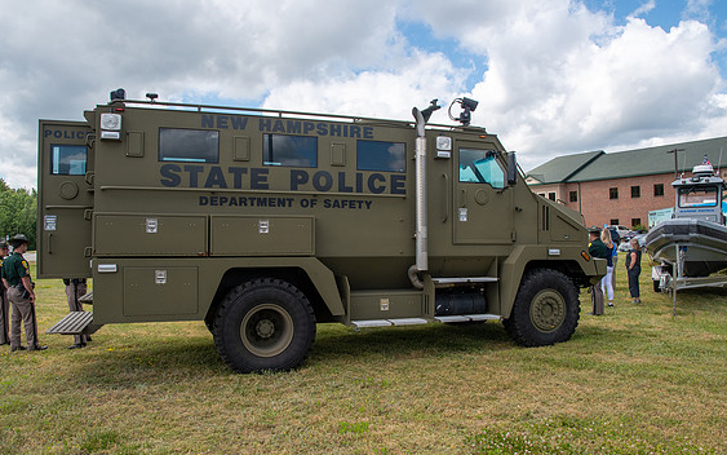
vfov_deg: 47.6
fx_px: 515
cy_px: 244
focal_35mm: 26
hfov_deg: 70.4
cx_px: 369
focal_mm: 16
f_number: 7.1
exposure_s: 1/500
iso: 125
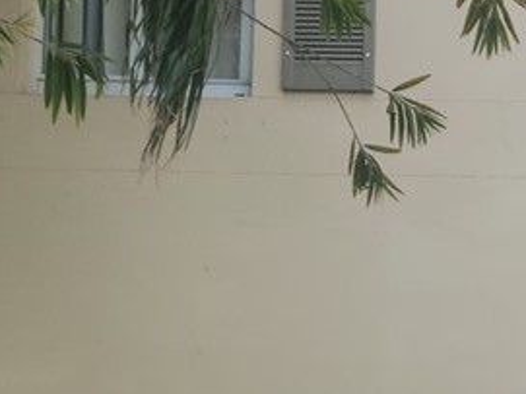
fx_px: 2066
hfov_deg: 13.7
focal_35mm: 136
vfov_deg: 10.2
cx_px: 759
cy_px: 759
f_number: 1.8
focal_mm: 5.4
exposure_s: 1/395
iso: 20
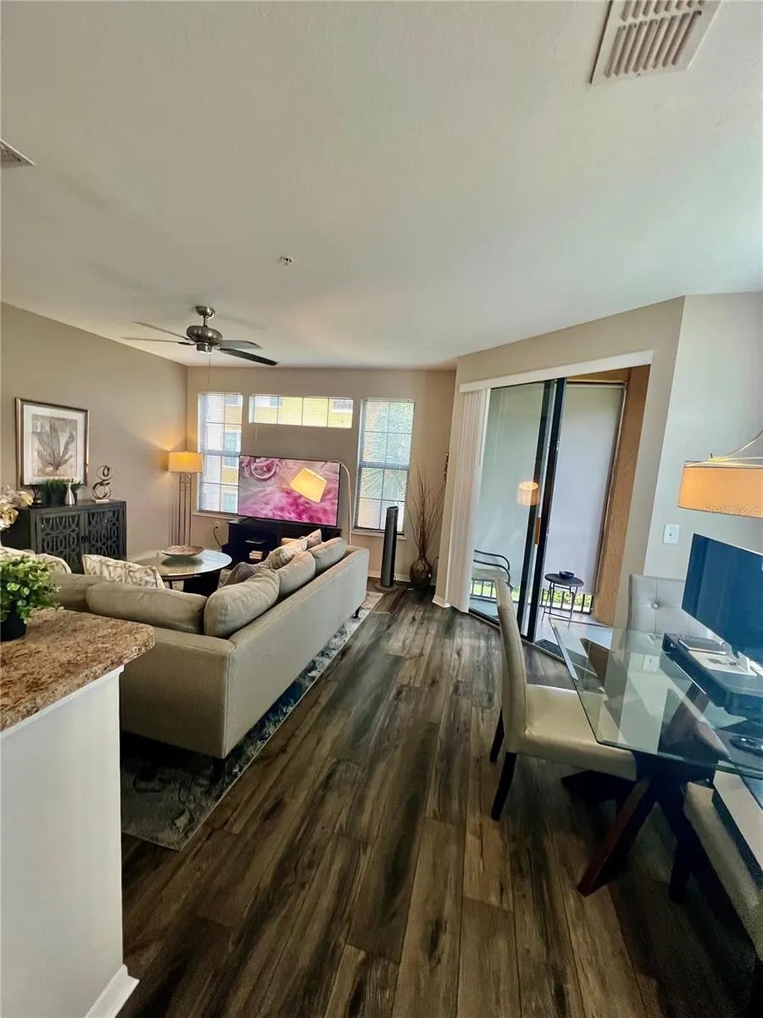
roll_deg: -4.4
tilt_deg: -6.9
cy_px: 509
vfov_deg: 106.2
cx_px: 382
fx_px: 382
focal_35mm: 13
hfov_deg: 89.9
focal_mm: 1.57
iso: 200
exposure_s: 1/120
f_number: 1.8
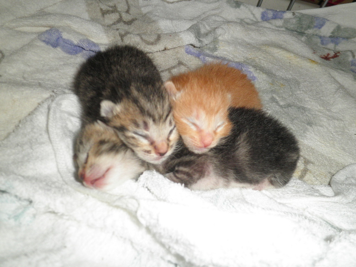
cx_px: 178
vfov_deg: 53.1
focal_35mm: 26
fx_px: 267
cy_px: 134
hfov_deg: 67.3
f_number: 2.8
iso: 125
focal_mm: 4.7
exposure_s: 1/30
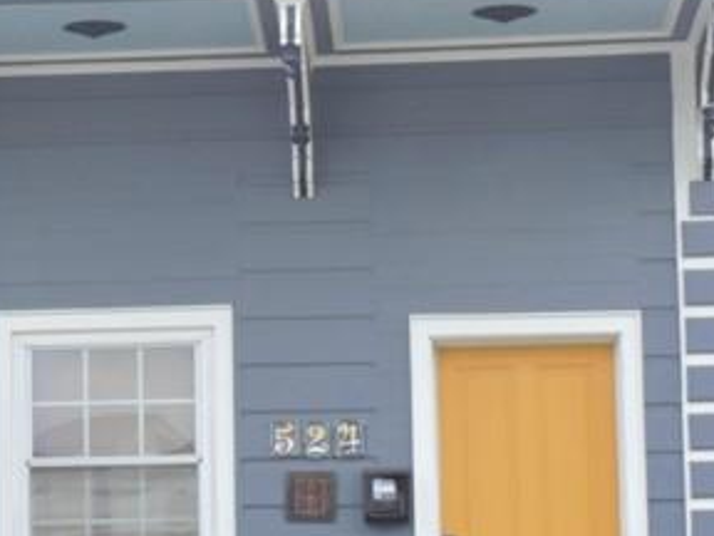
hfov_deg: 11.6
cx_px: -186
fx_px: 3445
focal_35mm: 167
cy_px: 280
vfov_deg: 8.9
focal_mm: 8.4
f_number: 3.5
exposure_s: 1/250
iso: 100
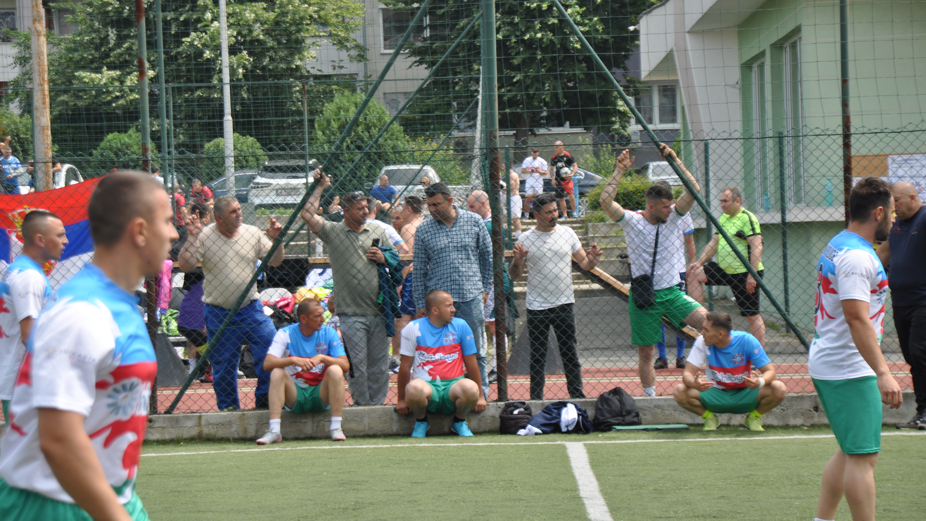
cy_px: 223
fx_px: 3279
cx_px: 463
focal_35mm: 134
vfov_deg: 9.1
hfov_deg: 16.1
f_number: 5.6
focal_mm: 85
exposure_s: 1/500
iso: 250
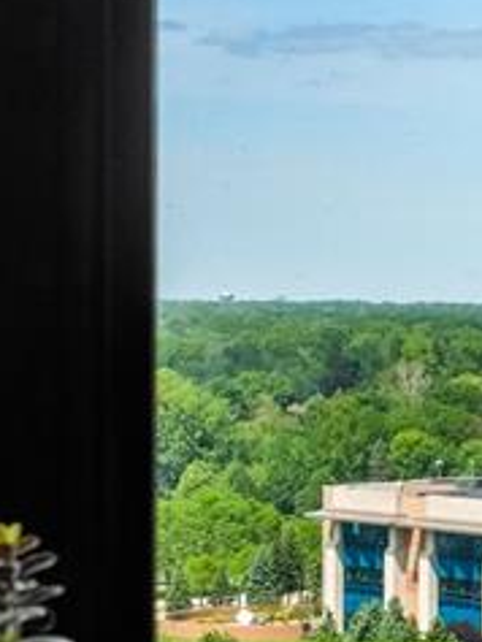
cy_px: 255
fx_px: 3153
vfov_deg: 11.6
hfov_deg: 8.3
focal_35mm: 170
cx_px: 1010
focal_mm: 27
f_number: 8
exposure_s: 1/60
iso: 500
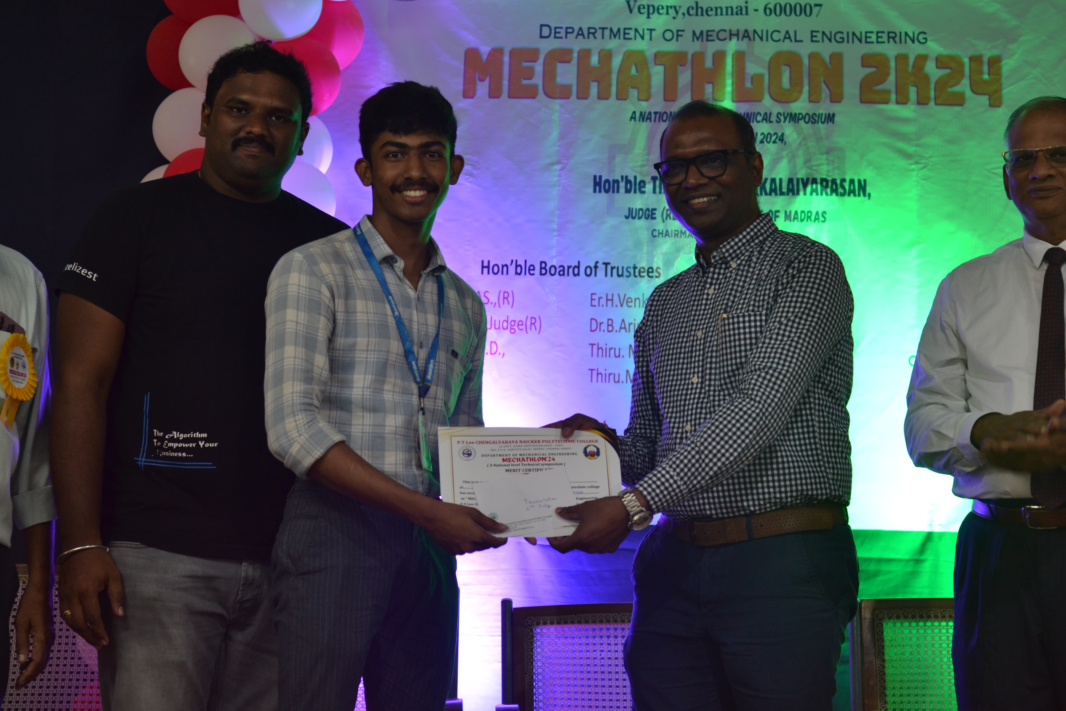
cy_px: 356
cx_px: 533
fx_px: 2221
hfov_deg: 27.0
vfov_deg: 18.2
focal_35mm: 75
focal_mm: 50
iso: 400
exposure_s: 1/60
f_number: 3.2
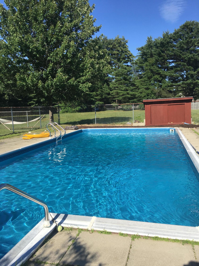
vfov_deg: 61.7
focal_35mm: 29
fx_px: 222
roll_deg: +1.7
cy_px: 133
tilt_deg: -4.6
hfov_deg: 48.2
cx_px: 100
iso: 25
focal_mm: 4.15
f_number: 2.2
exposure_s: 1/1570
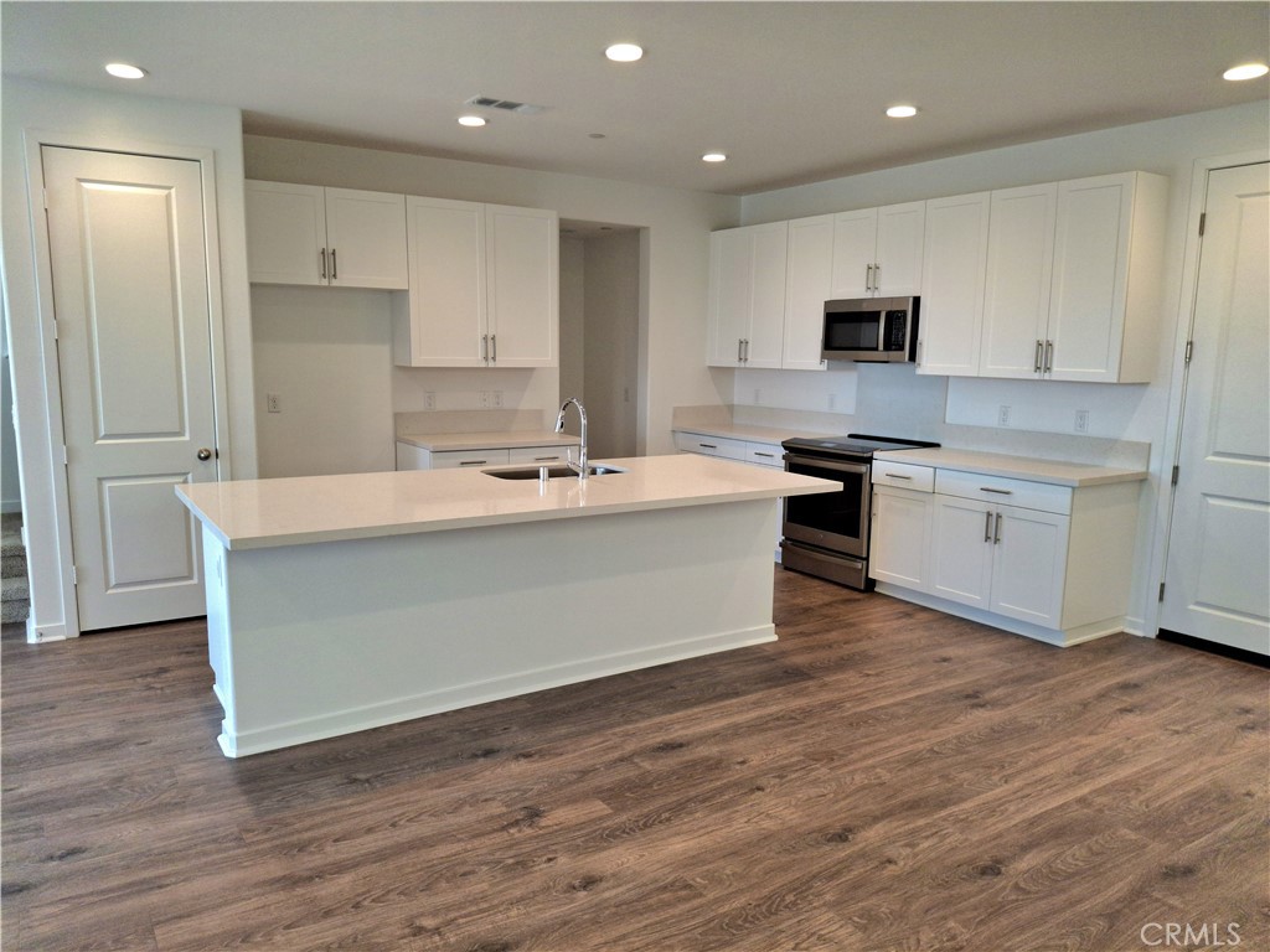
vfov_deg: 54.9
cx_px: 635
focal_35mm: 25
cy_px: 476
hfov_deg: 69.4
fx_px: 917
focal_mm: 4.69
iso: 80
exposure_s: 1/120
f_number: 1.8
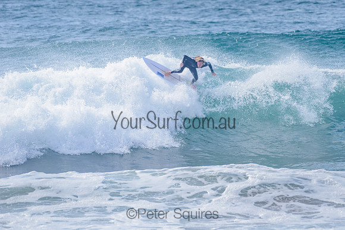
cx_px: 211
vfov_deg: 2.2
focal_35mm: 612
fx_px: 5868
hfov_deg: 3.4
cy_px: 89
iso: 180
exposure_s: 1/2000
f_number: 5.6
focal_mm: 500
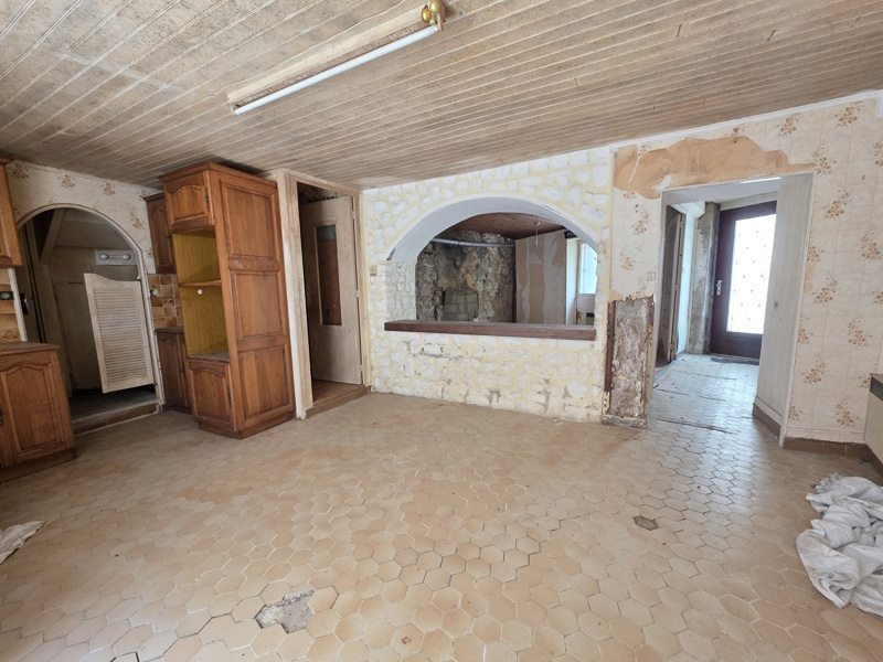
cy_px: 331
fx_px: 332
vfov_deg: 89.9
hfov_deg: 106.2
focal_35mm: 13
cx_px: 442
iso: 250
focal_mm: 2.2
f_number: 1.9
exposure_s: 1/100
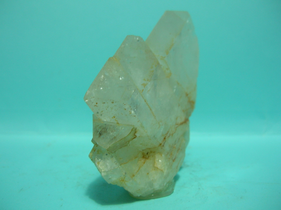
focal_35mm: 36
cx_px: 140
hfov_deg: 51.4
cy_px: 105
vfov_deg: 39.6
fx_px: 292
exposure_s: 1/3.5
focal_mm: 6
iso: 62
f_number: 2.7
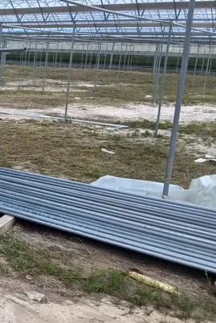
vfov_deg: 38.2
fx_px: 468
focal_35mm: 52
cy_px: 147
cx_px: -81
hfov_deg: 22.6
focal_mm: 3.98
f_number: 1.8
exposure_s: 1/446
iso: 20
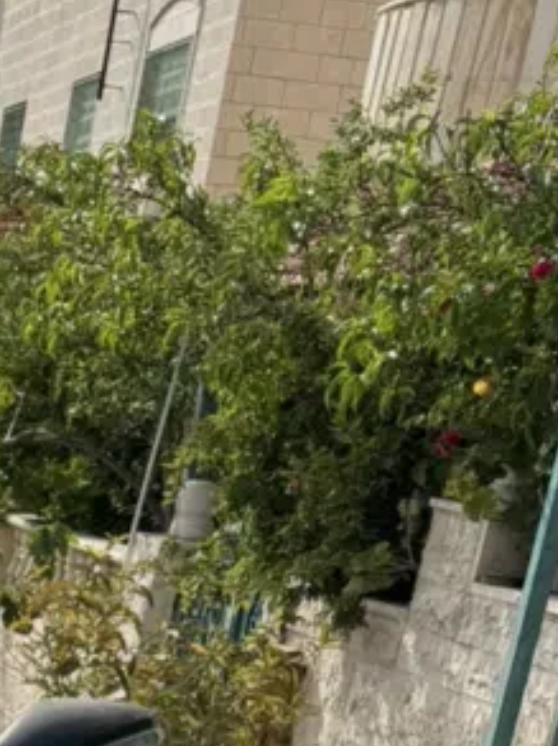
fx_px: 2412
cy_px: 1351
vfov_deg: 15.2
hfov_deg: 11.7
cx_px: -599
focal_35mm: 112
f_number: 1.78
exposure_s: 1/3096
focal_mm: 6.76
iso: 80
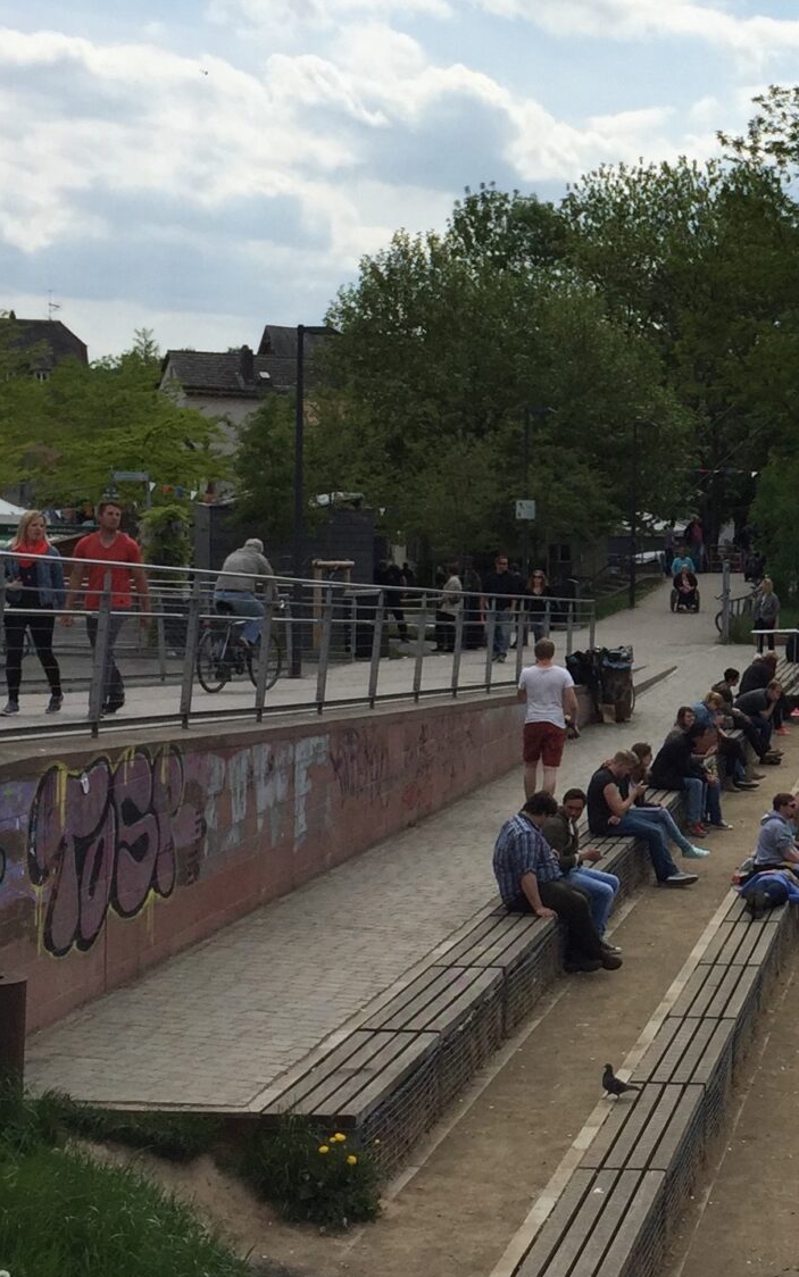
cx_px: 963
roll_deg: -1.3
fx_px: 2438
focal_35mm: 70
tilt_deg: -0.3
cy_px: 583
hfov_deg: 17.7
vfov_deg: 29.4
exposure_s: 1/3597
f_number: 2.2
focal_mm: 4.15
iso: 32
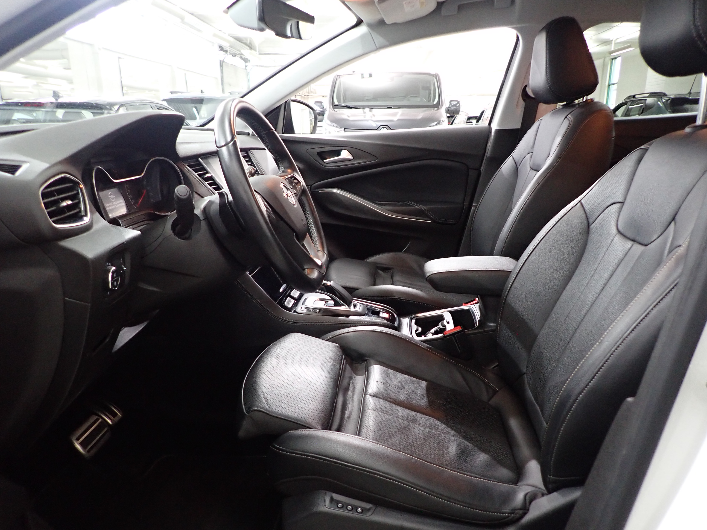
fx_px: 511
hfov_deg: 69.4
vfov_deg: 54.9
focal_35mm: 25
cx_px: 354
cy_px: 265
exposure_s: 1/30
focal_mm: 4.5
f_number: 2
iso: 400
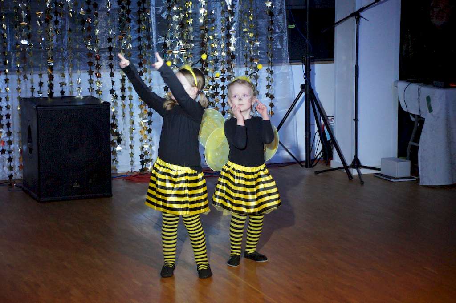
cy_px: 152
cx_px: 228
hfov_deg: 22.6
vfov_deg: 15.2
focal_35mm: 90
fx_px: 1140
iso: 3200
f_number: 5
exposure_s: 1/160
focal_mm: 60
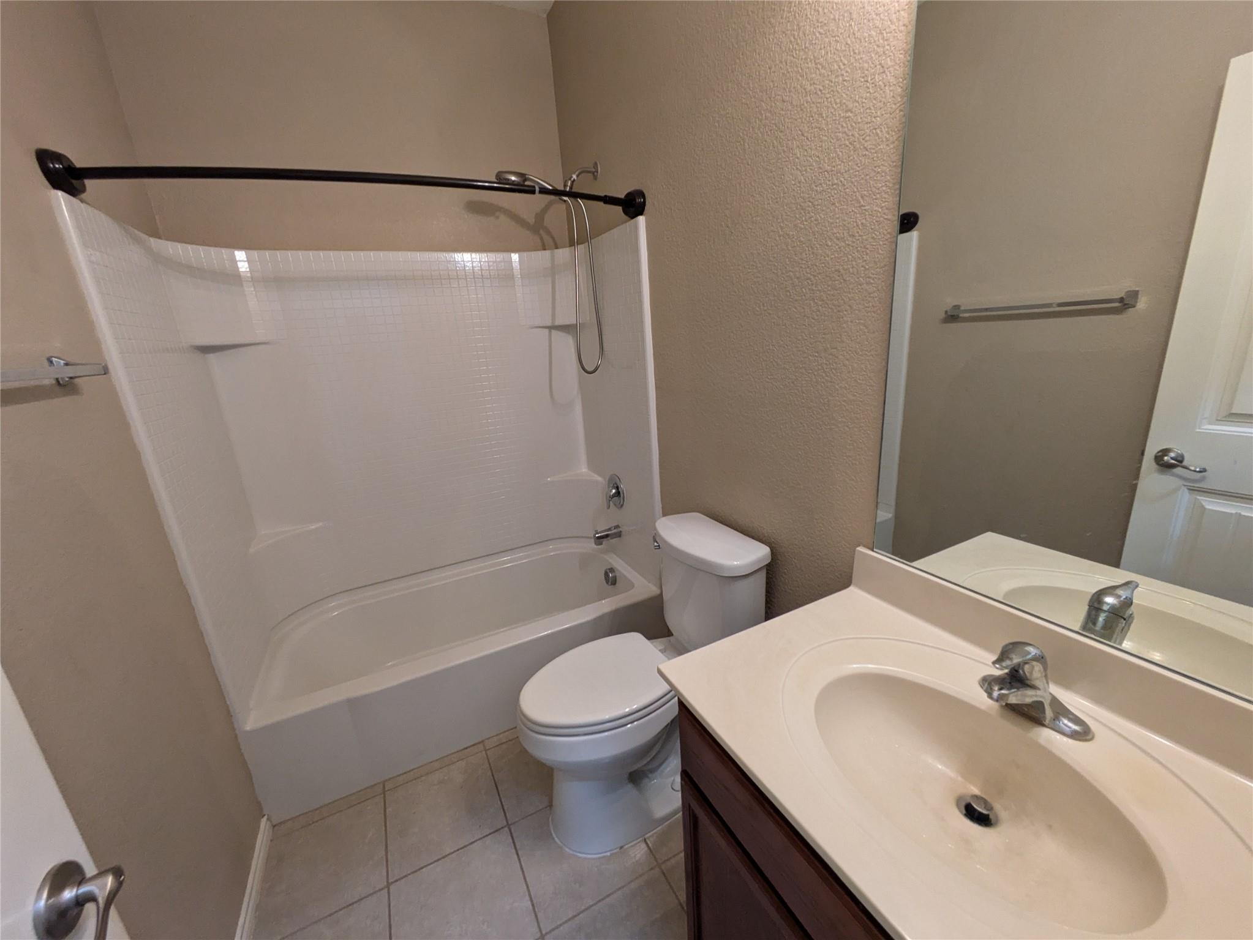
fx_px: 507
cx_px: 626
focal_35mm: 14
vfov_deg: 85.7
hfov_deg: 102.0
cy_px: 470
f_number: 2.2
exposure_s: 1/24
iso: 231
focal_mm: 1.83
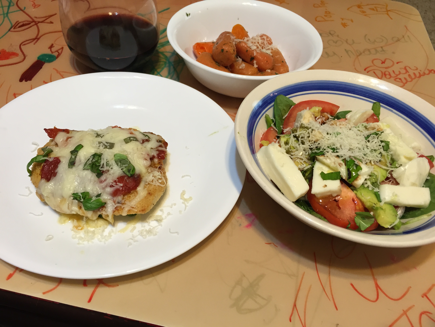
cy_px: 164
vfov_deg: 48.2
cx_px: 218
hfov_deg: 61.7
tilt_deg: -46.8
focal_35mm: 29
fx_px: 364
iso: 100
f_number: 2.2
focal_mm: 4.15
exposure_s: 1/30
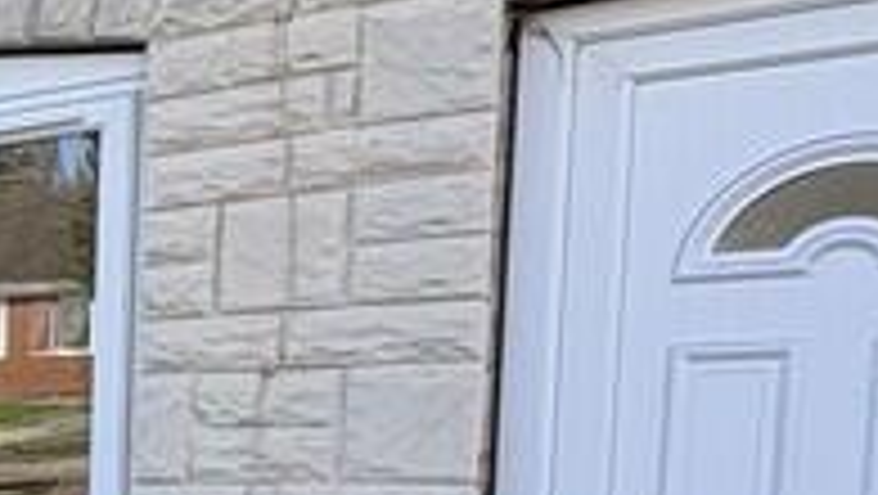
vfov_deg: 14.5
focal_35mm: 80
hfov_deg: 18.1
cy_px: 634
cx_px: -878
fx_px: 1864
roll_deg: +0.7
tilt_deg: -5.1
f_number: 2.2
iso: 40
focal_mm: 2.22
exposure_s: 1/301
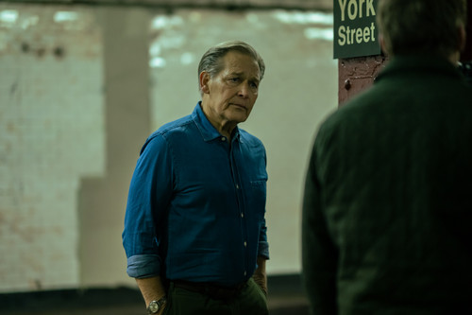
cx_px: 236
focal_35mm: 85
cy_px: 158
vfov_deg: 16.1
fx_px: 1114
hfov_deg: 23.9
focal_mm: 85
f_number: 1.4
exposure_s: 1/320
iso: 1250
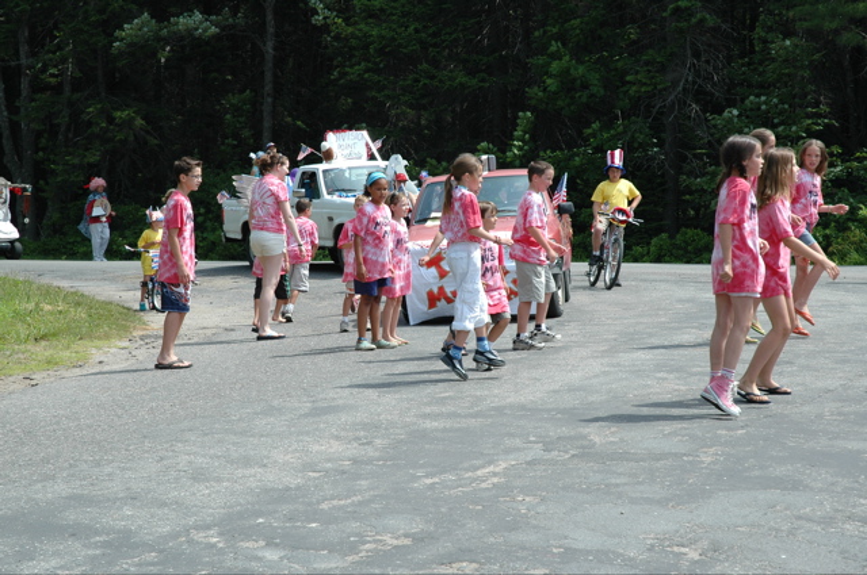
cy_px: 288
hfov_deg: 24.2
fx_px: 2020
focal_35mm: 84
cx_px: 434
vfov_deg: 16.2
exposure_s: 1/250
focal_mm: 56
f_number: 8
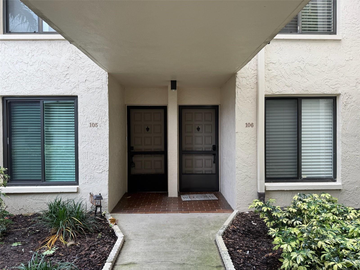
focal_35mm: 24
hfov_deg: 71.6
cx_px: 180
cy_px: 135
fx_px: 250
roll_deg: +2.1
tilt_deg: +0.5
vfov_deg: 56.8
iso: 50
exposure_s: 1/124
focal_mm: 6.76
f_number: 1.78
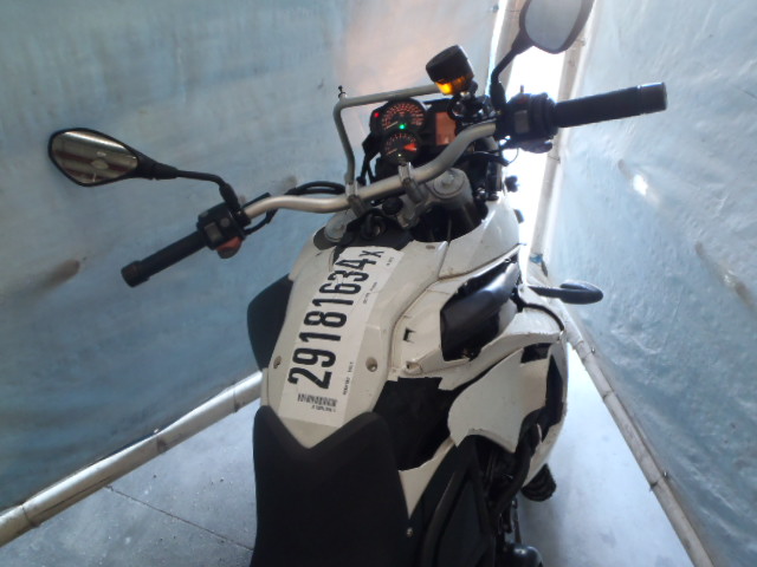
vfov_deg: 49.7
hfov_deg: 63.4
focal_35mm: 28
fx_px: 612
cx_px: 378
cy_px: 284
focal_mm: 5
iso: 200
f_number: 3.5
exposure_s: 1/15
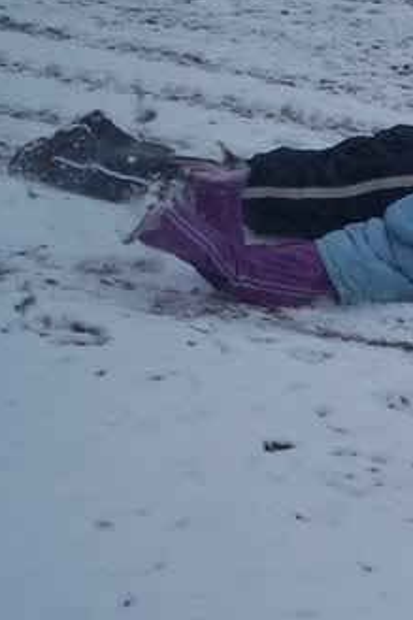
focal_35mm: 129
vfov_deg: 15.9
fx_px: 2222
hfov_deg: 10.3
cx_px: 598
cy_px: 283
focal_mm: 10.7
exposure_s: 1/160
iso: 64
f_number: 3.2
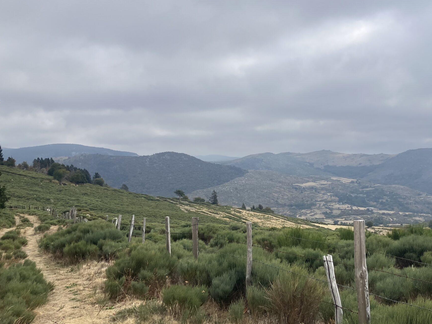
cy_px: 183
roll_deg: +2.8
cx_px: 246
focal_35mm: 41
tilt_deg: -1.6
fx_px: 512
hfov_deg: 45.7
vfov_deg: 35.1
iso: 32
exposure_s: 1/2433
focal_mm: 3.99
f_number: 1.8
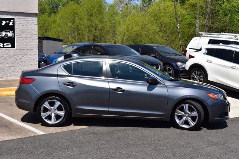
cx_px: 120
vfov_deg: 25.0
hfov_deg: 36.9
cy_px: 80
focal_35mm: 54
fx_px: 358
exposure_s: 1/500
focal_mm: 36
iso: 250
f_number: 11
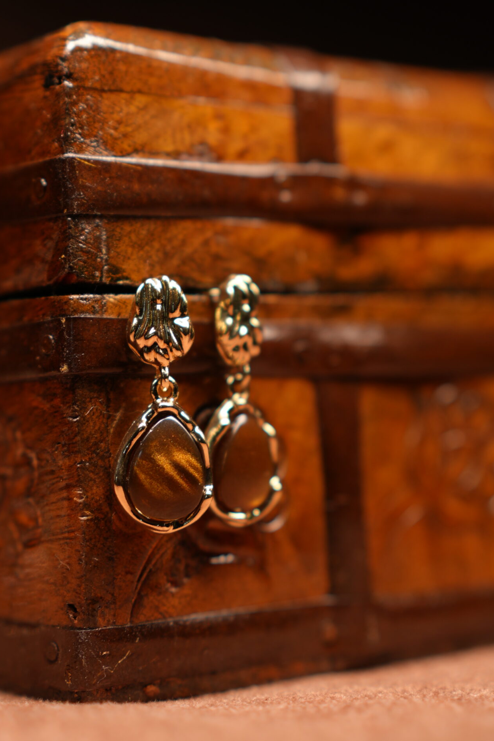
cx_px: 169
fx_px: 1461
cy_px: 285
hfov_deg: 19.1
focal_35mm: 71
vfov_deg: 28.4
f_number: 2
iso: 100
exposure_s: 1/160
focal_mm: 35
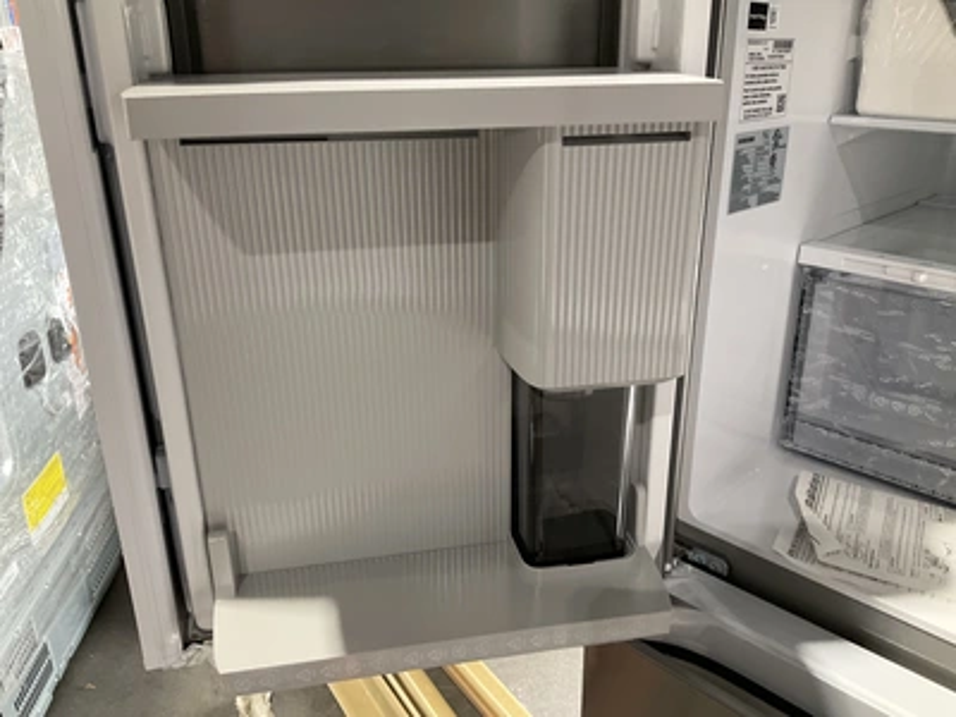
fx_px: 801
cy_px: 358
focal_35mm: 29
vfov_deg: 48.2
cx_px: 478
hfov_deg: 61.7
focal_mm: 3
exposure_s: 1/60
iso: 100
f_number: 1.8
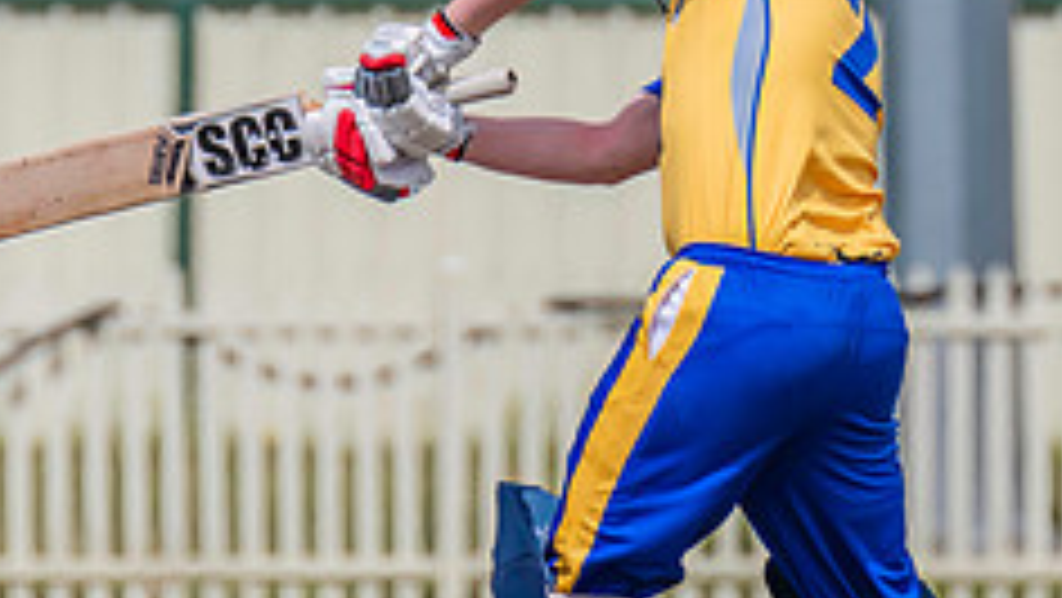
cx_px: 838
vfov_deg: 0.7
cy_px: 239
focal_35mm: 1712
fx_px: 48232
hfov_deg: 1.3
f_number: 9
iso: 800
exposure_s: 1/2500
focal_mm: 600
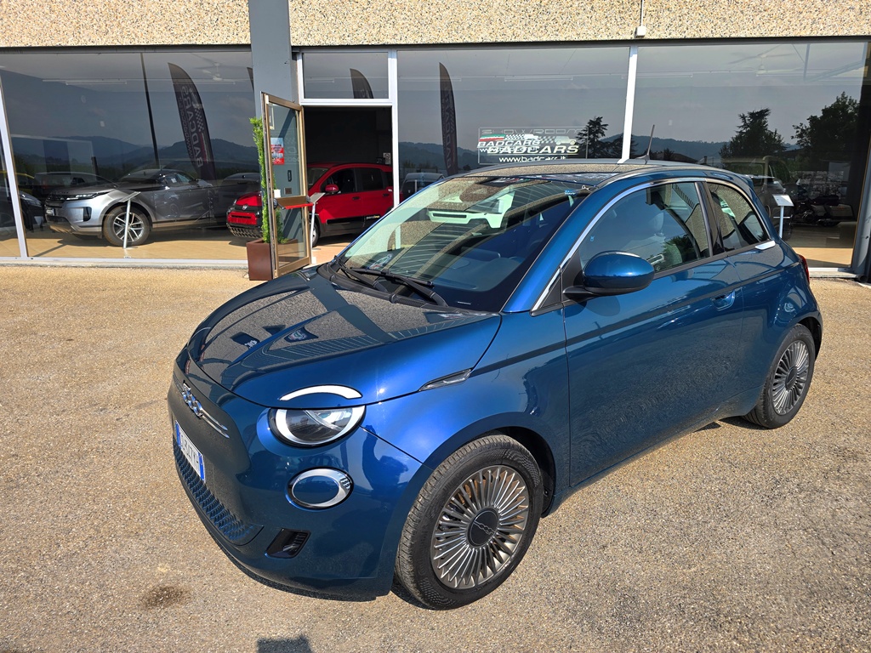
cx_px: 436
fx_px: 579
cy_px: 326
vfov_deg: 58.9
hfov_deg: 73.9
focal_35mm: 23
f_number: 1.7
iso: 12
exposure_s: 1/599
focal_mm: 6.3
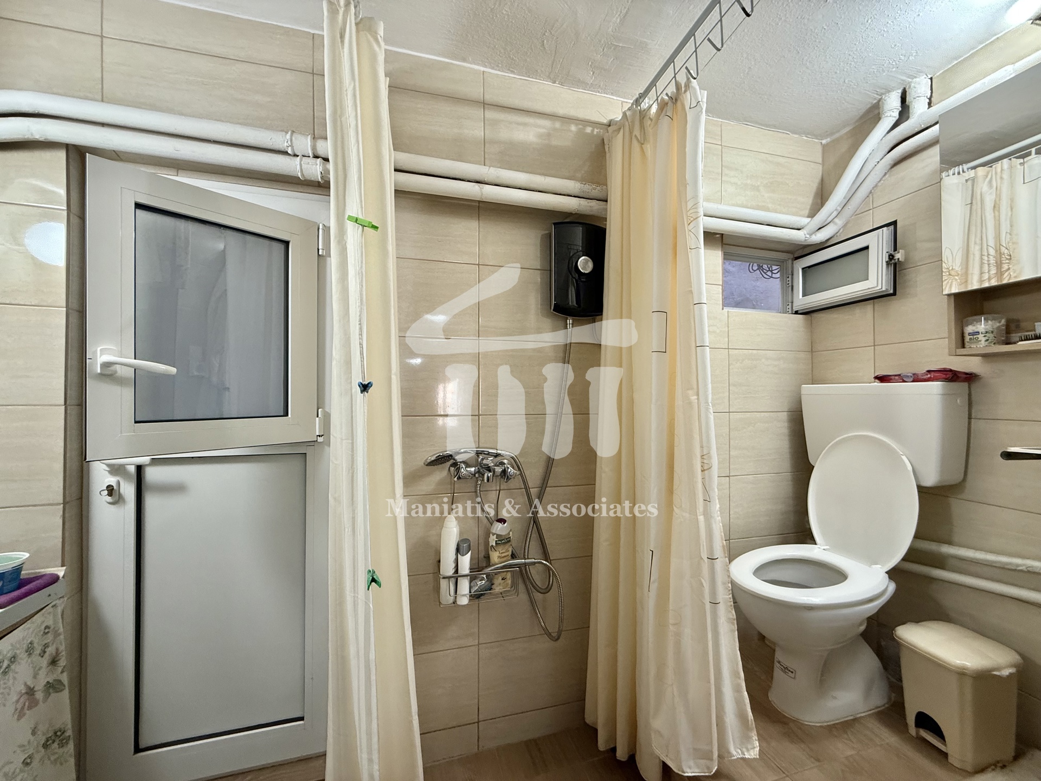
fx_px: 421
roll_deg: -0.1
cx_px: 520
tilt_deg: +0.6
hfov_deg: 102.1
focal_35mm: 14
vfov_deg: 85.7
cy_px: 390
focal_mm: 2.22
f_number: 2.2
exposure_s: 1/50
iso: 200
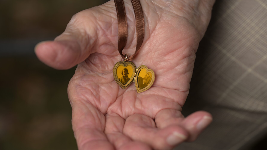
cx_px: 135
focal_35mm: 111
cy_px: 79
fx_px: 786
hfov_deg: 19.3
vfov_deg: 10.9
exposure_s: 1/100
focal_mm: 105
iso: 64
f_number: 5
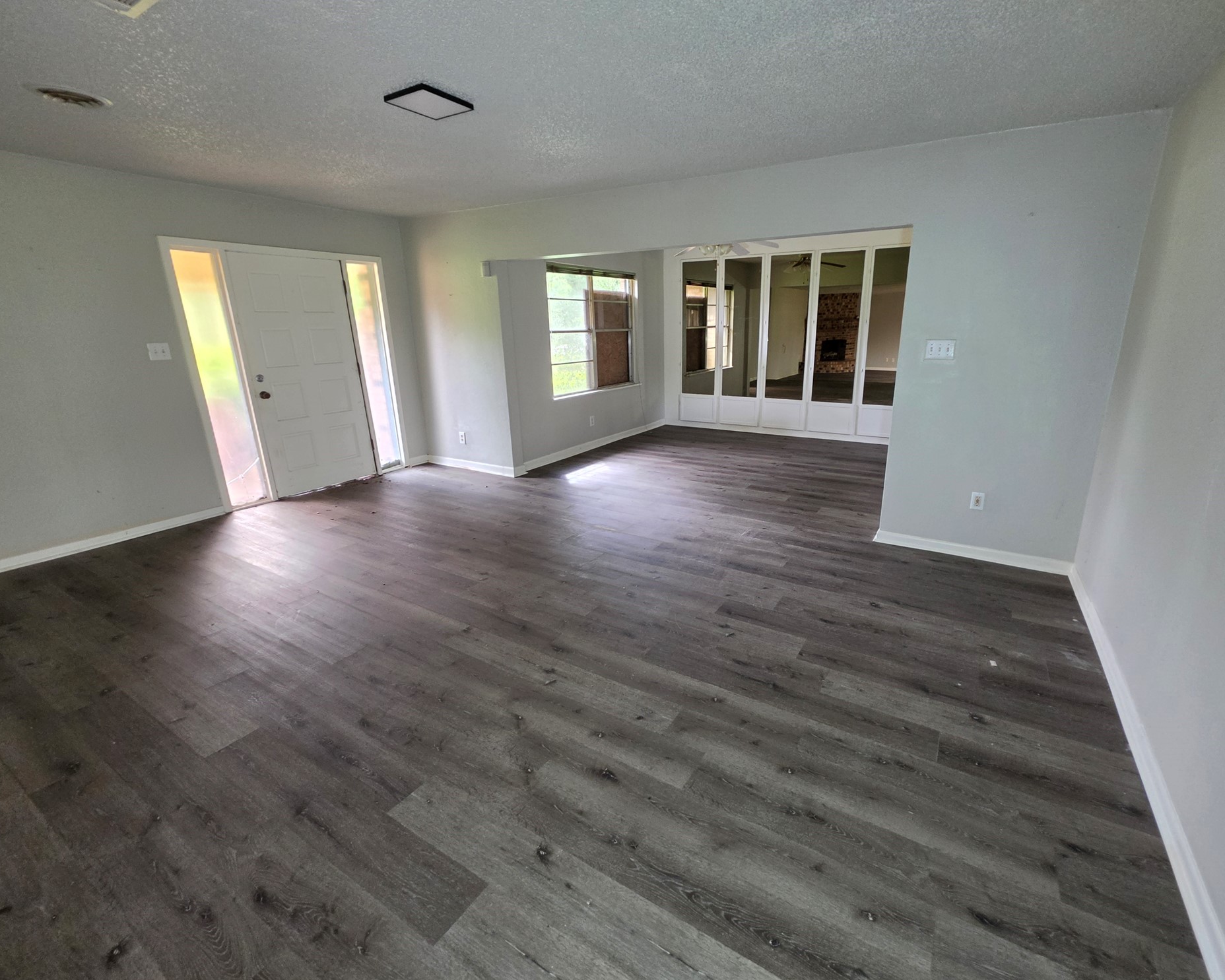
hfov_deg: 100.5
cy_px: 485
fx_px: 508
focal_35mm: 14
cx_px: 660
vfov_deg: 88.0
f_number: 1.9
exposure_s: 1/60
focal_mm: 2.2
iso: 250
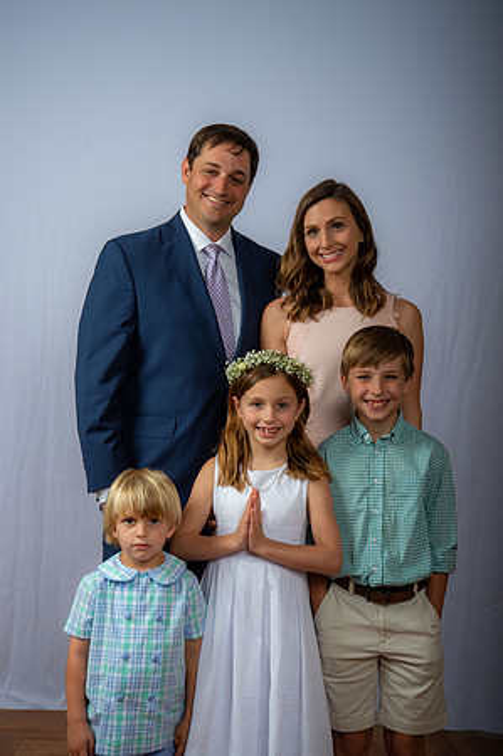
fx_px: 1155
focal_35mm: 55
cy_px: 378
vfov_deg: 36.3
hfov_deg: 24.6
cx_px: 252
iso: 250
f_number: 6.3
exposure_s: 1/200
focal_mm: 55
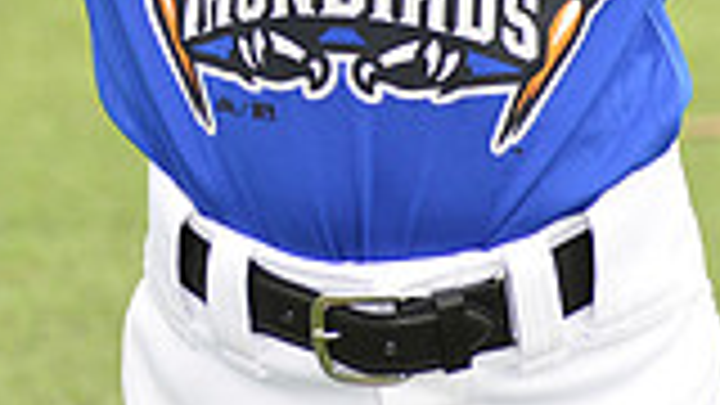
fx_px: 11627
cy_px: -434
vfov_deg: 2.0
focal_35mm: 609
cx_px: 418
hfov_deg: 3.5
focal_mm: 160
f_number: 8
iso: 250
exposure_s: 1/200
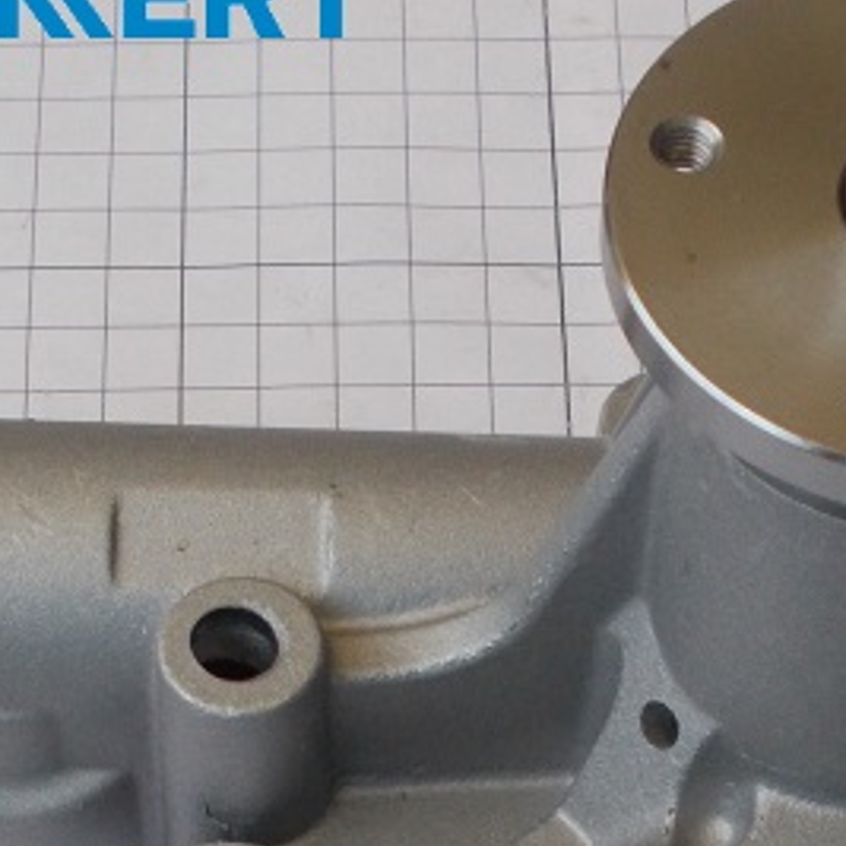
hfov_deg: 30.7
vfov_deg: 30.3
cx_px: 605
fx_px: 1521
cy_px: 684
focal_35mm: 55
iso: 80
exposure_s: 1/100
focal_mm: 4.6
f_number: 3.2
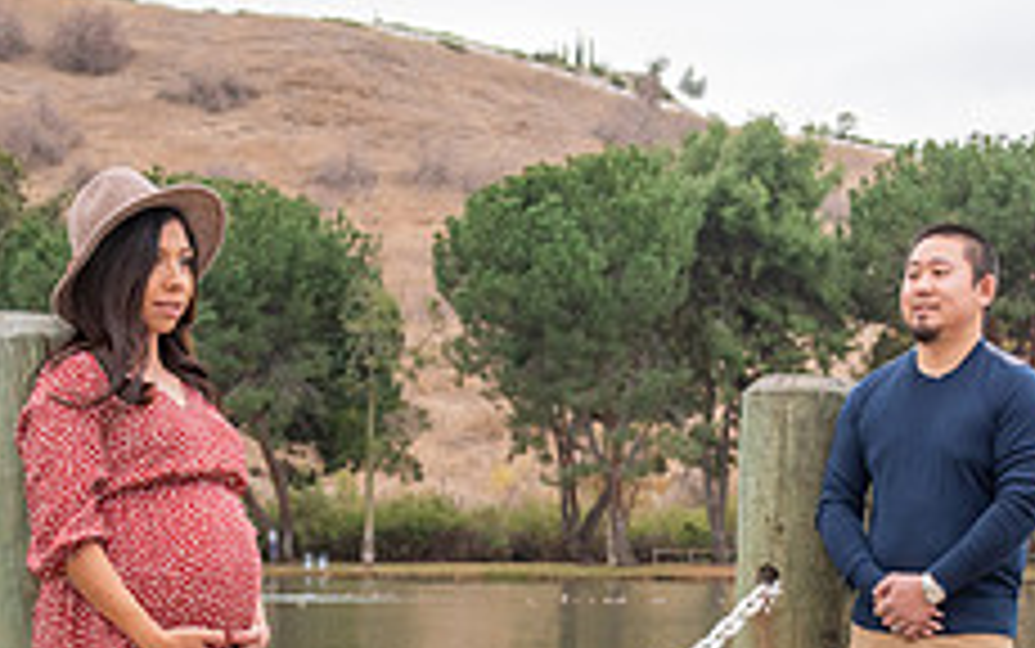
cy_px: 682
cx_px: 608
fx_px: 2907
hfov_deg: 20.2
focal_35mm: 103
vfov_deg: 12.5
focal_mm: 40
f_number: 5
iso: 500
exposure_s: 1/125
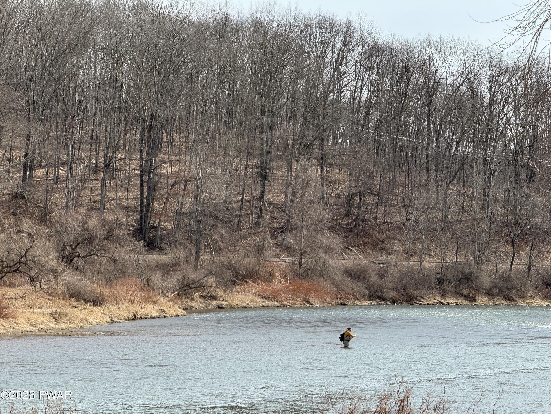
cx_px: 276
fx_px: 1910
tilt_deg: +1.1
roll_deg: -1.3
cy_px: 207
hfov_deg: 16.4
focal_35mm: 120
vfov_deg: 12.3
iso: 50
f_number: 2.8
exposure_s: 1/751
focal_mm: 15.66
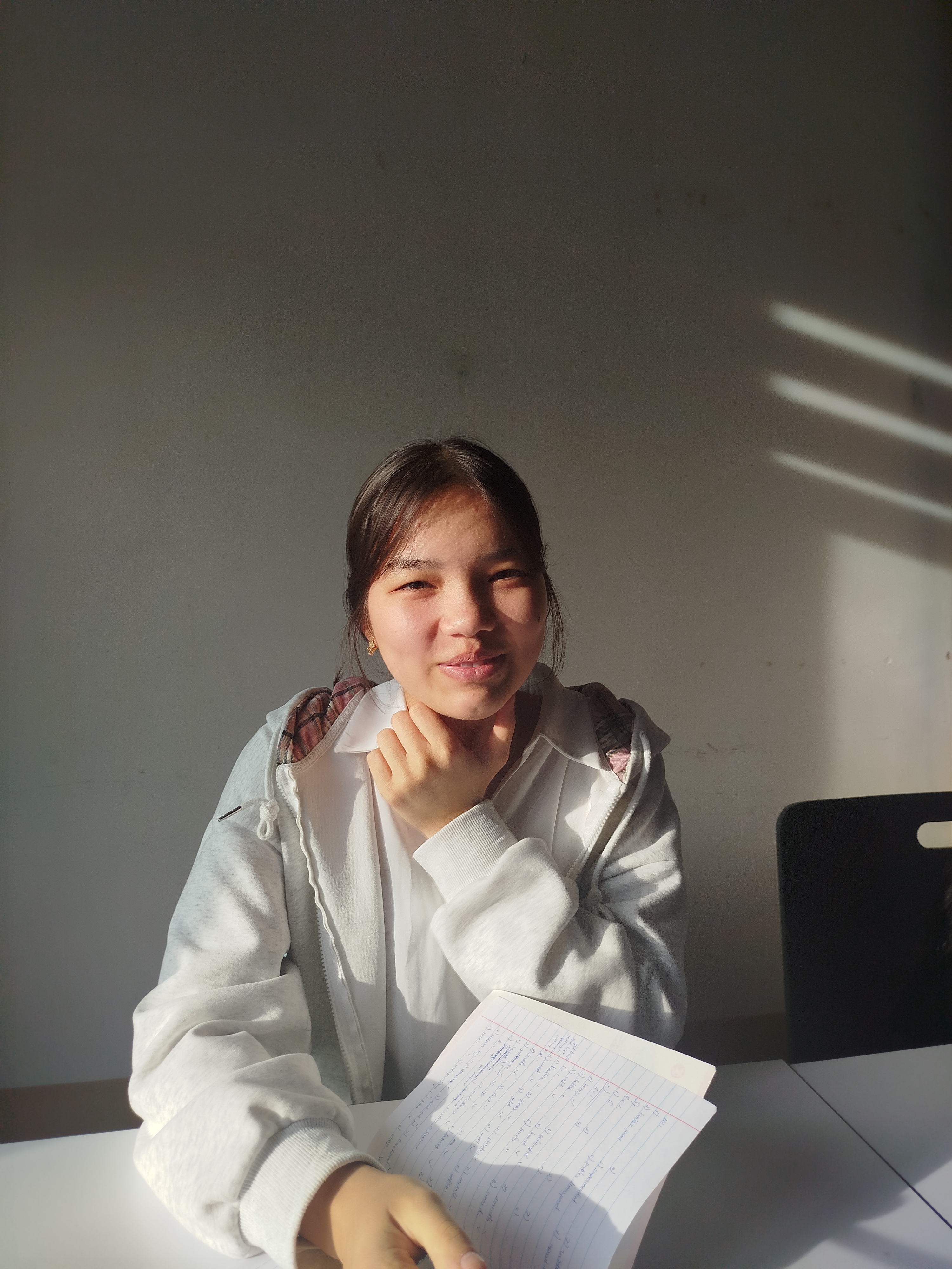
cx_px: 476
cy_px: 634
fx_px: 880
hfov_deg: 56.8
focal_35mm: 24
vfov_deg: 71.6
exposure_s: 1/218
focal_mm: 5.31
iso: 50
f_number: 1.7
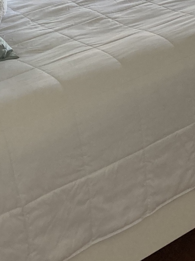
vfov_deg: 19.4
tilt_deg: -11.4
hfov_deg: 15.7
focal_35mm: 93
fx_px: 699
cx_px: 170
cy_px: -84
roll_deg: +0.1
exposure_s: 1/60
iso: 125
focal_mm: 3.99
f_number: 1.8
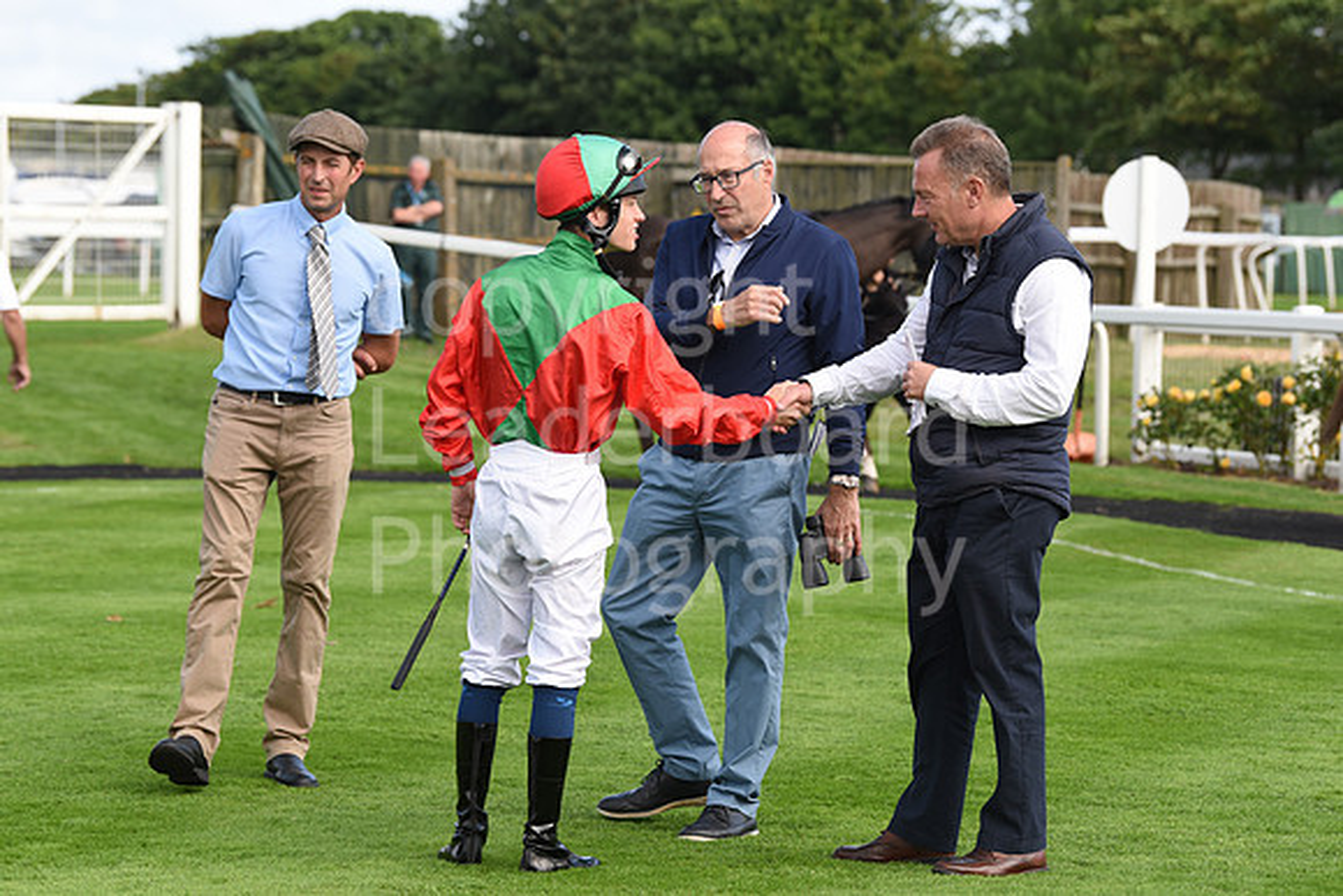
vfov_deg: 11.0
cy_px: 448
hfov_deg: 16.4
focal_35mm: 125
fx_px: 4664
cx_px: 672
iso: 400
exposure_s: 1/1000
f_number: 5.6
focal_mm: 125
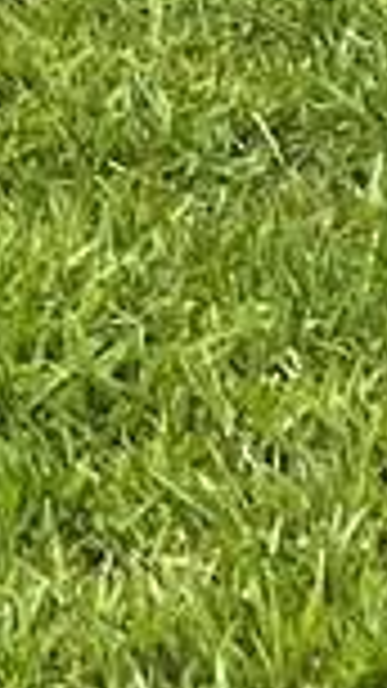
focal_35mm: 296
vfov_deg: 6.3
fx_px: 5403
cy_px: -1758
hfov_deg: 3.5
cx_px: -2142
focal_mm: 5.7
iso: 50
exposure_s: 1/4274
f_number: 1.5
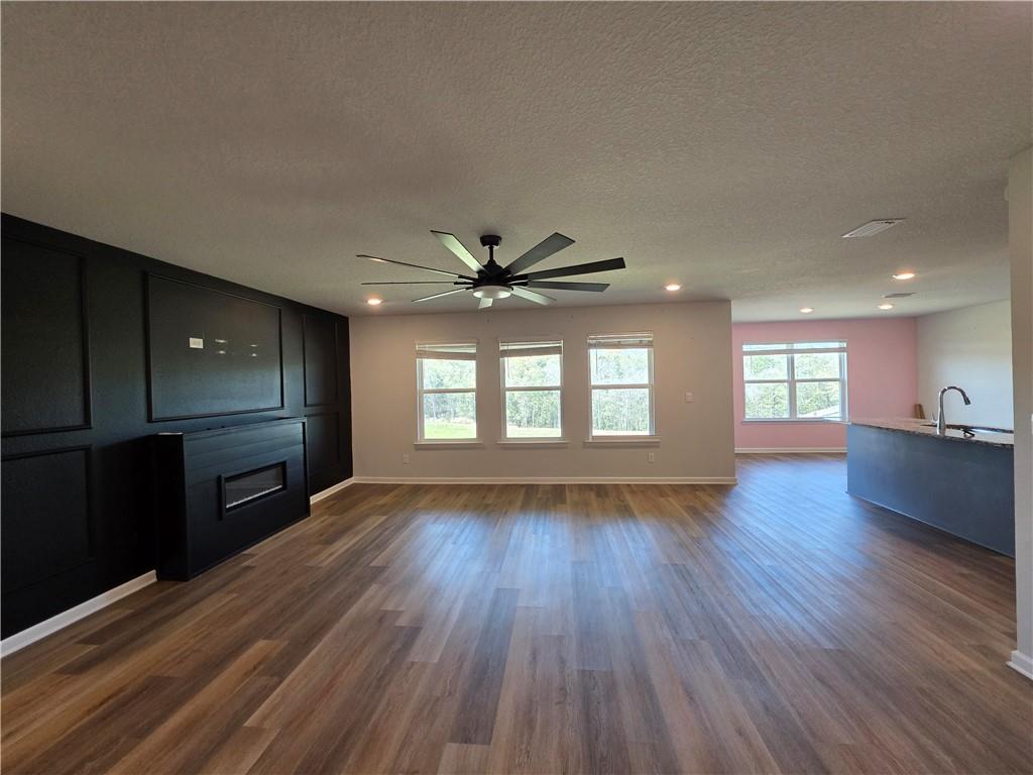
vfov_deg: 89.9
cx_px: 516
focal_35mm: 13
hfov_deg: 106.2
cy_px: 388
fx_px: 388
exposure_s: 1/120
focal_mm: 2.2
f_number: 1.9
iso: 250
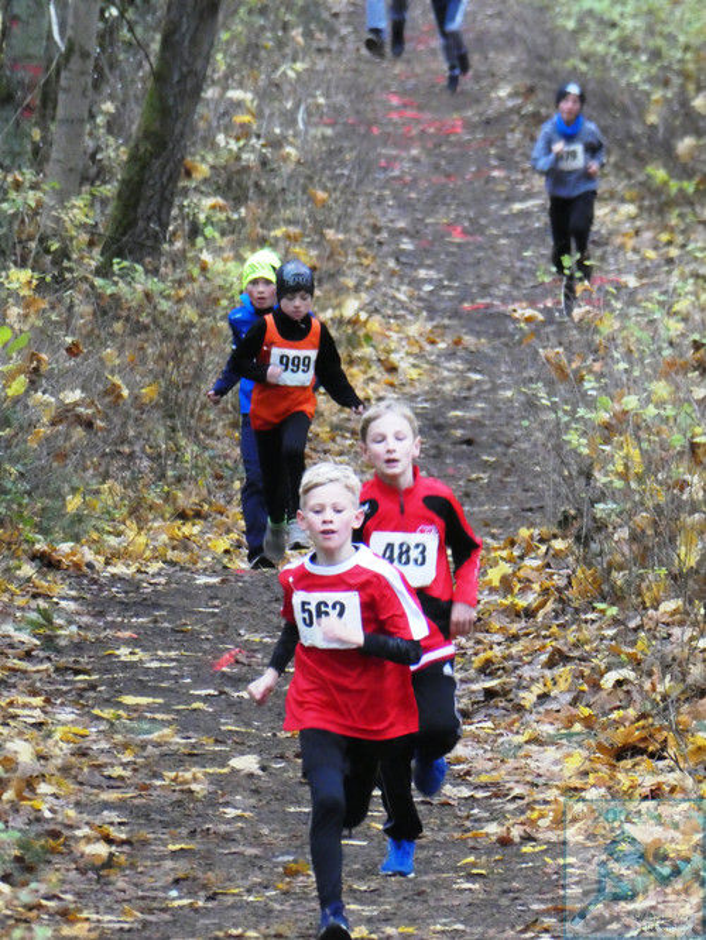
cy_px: 470
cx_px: 353
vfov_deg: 2.8
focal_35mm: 720
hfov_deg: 2.1
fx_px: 19567
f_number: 6.4
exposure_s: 1/100
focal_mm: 129
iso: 1600
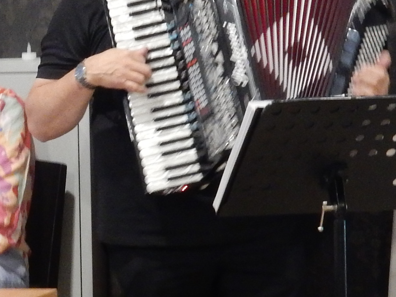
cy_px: 179
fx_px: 3077
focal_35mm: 269
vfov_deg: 5.5
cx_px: -65
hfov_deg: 7.3
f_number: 4.8
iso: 500
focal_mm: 12.6
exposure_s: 1/8
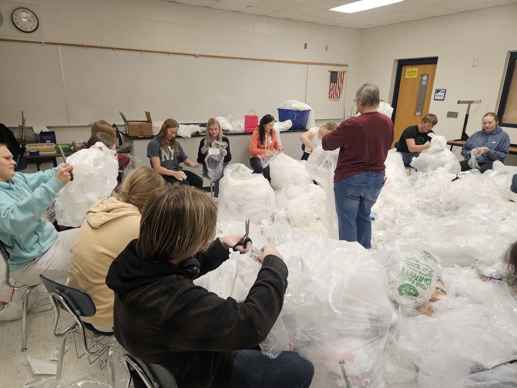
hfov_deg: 73.9
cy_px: 194
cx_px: 258
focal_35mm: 23
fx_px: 344
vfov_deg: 58.9
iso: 400
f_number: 1.8
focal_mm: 5.4
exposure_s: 1/120
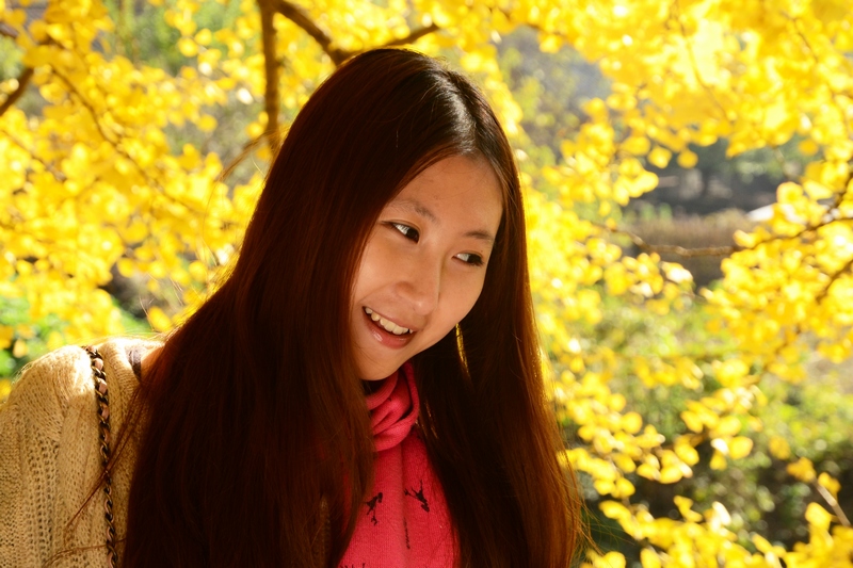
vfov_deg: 14.7
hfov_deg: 21.9
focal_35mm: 93
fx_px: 2203
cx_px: 426
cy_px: 284
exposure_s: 1/320
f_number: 7.1
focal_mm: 62
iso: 400
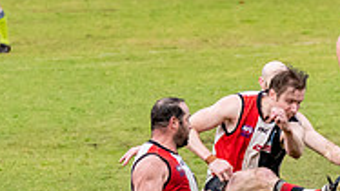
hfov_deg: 1.8
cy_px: 194
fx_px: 10751
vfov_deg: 1.0
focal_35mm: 1193
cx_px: 256
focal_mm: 220
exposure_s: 1/1600
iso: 1250
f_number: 7.1
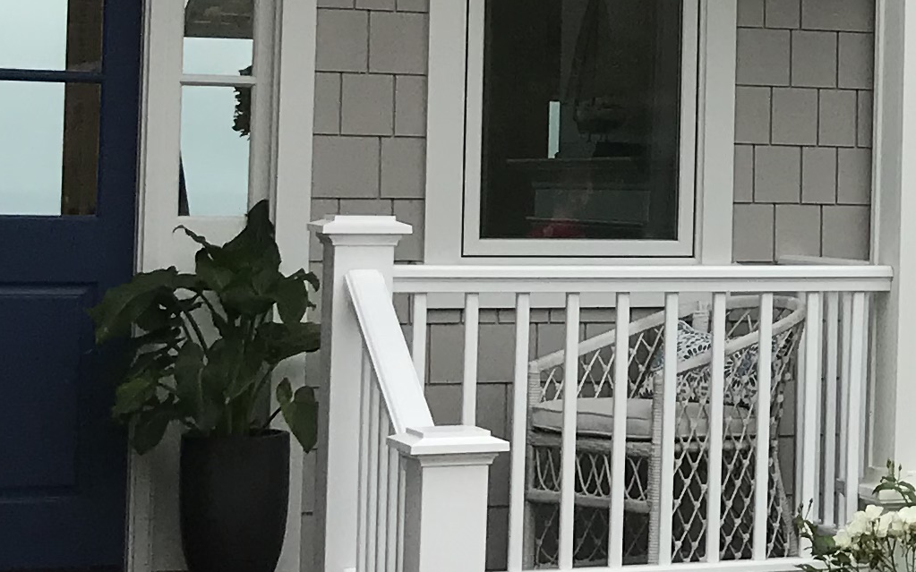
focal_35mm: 117
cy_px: 132
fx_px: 2920
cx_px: 1367
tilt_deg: +2.8
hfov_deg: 16.3
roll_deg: -1.3
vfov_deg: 11.2
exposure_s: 1/689
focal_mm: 3.99
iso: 20
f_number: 1.8
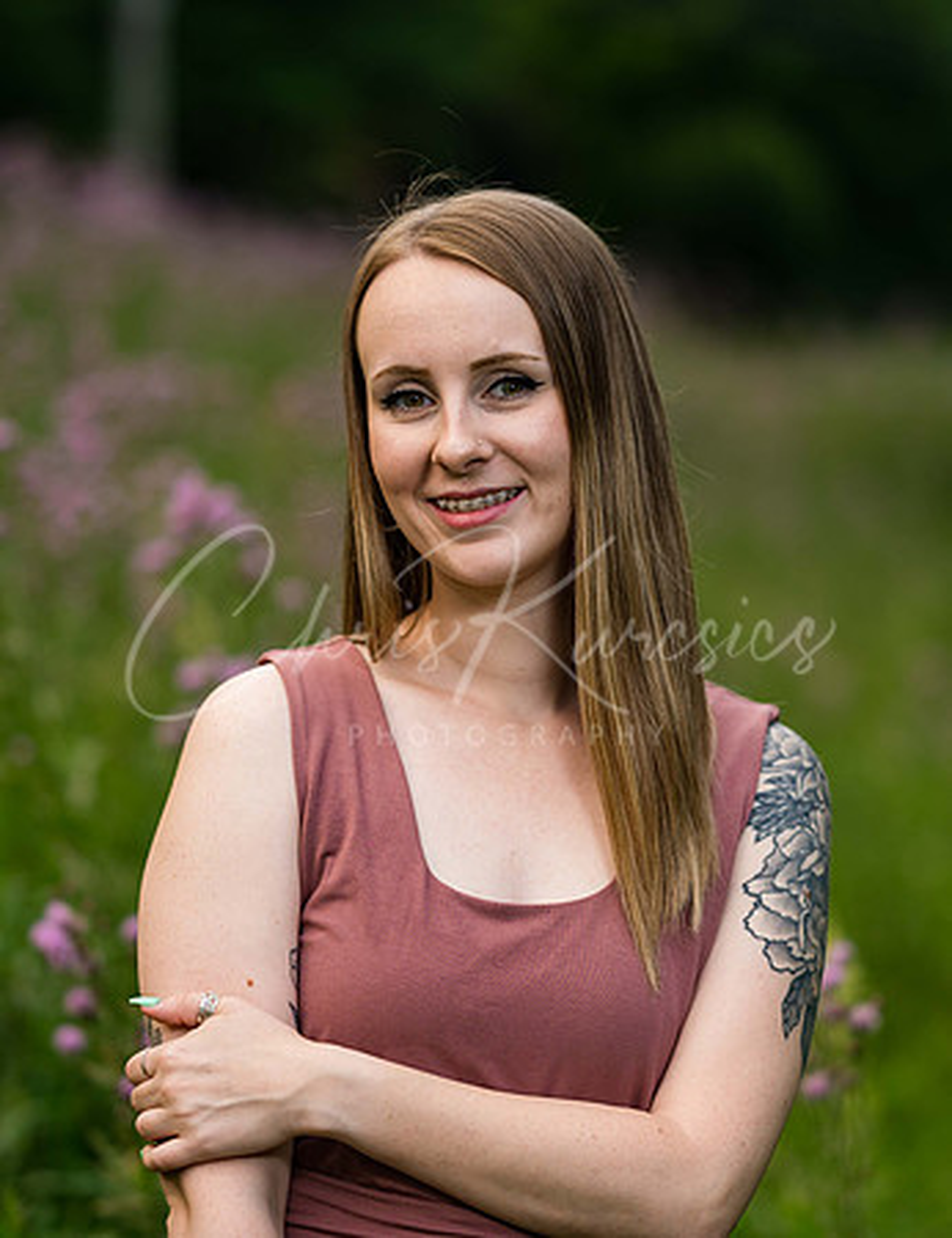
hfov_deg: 11.7
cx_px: 496
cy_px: 610
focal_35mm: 129
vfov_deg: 15.2
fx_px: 4652
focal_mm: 85
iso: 50
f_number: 1.8
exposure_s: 1/100
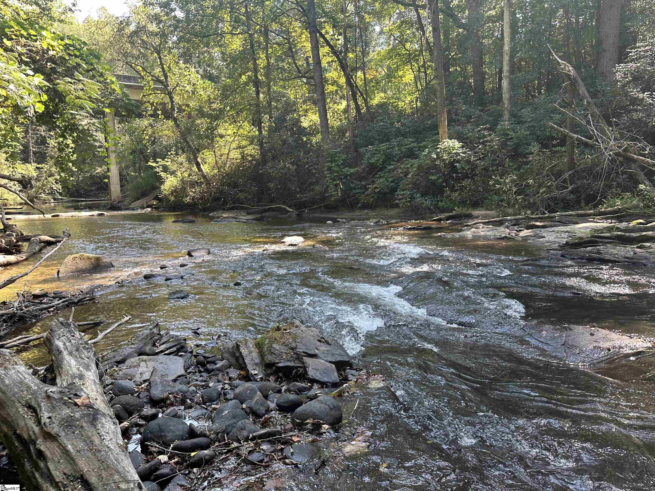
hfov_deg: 71.6
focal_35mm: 24
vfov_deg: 56.8
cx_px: 328
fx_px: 454
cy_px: 246
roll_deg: +0.7
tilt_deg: -6.7
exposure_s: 1/128
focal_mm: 6.86
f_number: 1.78
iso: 64
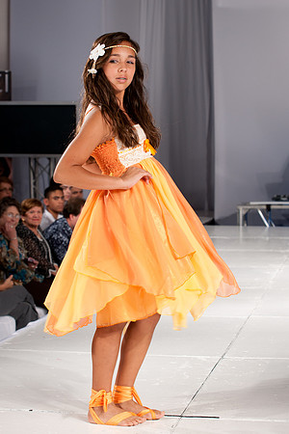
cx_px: 144
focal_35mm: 70
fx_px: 843
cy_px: 217
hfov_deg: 19.5
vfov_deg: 28.8
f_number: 5
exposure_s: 1/125
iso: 200
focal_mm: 70
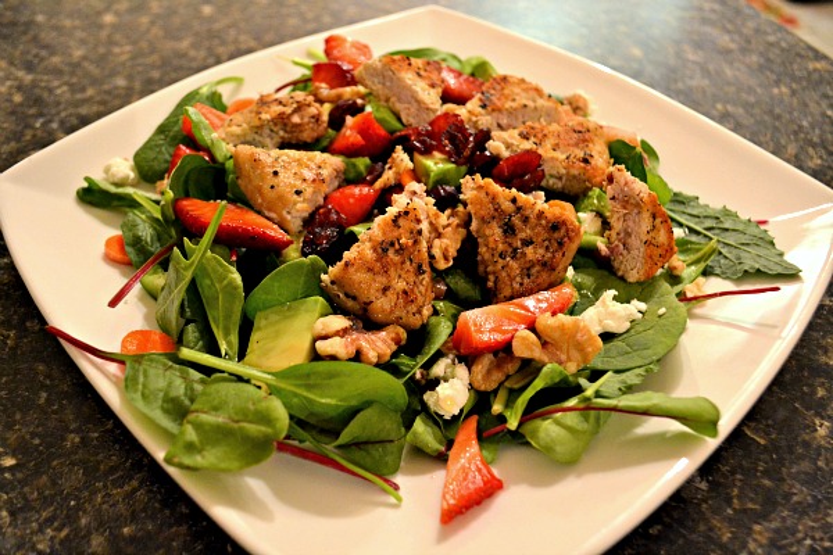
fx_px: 694
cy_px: 278
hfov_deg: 61.9
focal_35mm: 30
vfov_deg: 43.6
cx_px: 416
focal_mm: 20
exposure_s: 1/15
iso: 1800
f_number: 3.8
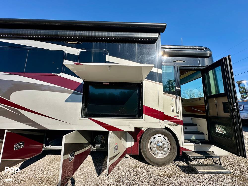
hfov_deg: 102.1
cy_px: 93
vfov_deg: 85.7
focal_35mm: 14
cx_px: 124
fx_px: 100
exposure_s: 1/2506
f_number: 2.2
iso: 50
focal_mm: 2.22
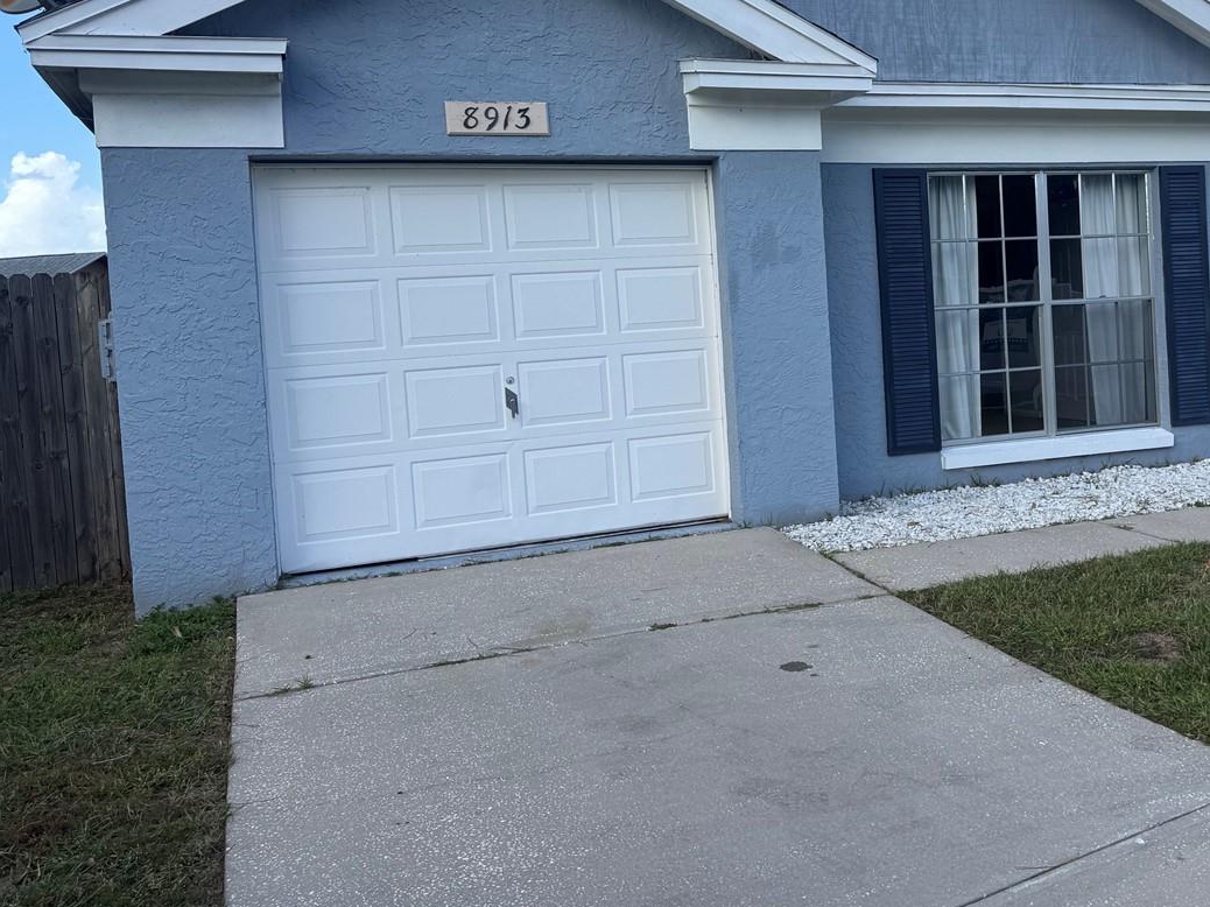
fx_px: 1293
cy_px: 345
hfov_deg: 48.4
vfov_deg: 38.4
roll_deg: +2.9
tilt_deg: -2.1
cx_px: 894
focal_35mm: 37
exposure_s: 1/2604
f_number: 1.78
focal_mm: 6.76
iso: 80
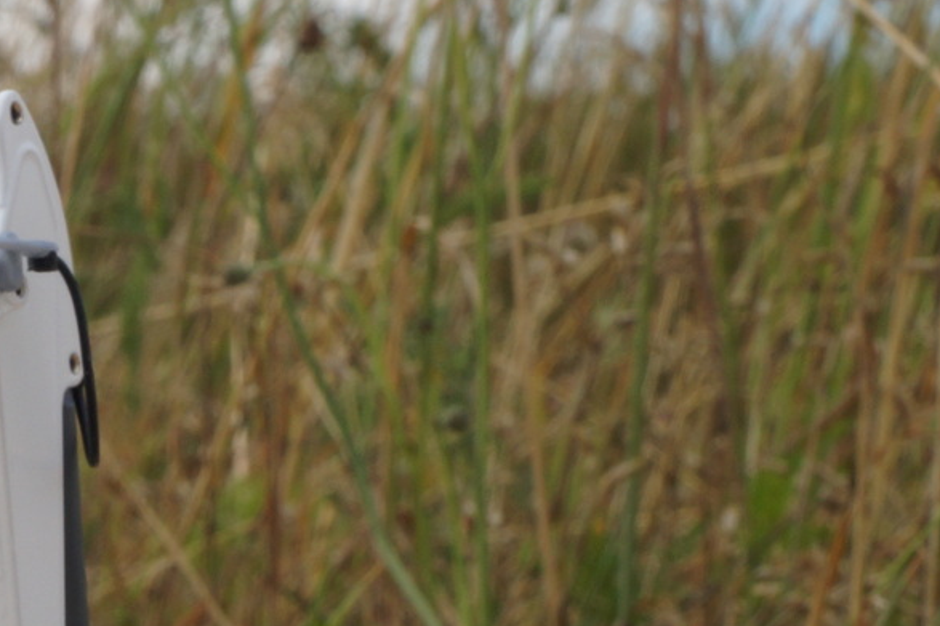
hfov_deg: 13.2
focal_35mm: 143
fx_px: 3733
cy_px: 673
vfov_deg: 9.5
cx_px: -647
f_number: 18
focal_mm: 28
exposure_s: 1/60
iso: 160
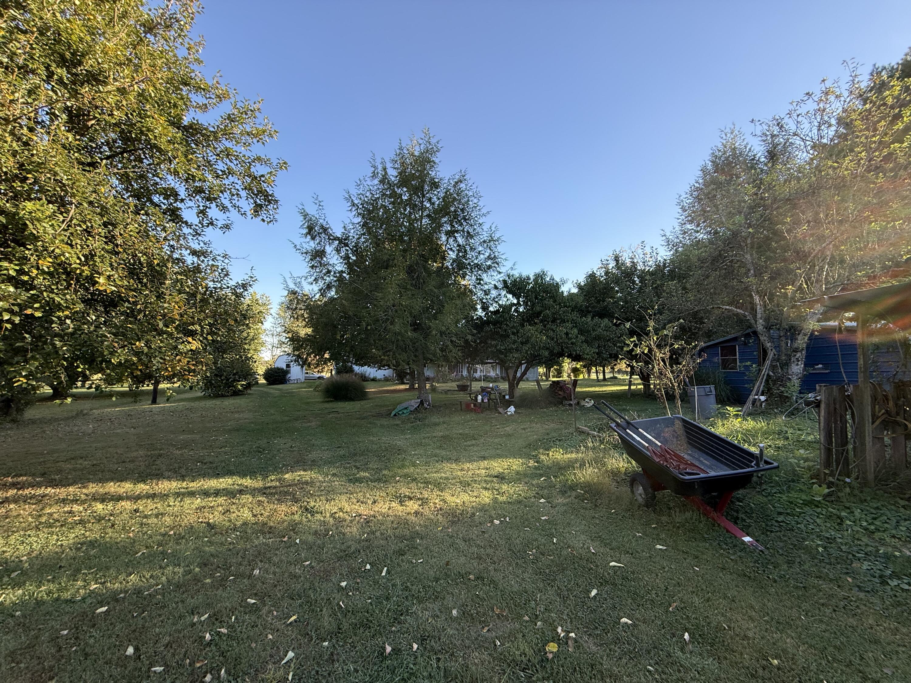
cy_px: 342
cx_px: 456
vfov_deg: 85.7
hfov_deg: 102.1
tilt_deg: +3.7
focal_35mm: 14
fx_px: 368
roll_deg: -1.5
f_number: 2.2
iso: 64
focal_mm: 2.22
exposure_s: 1/291
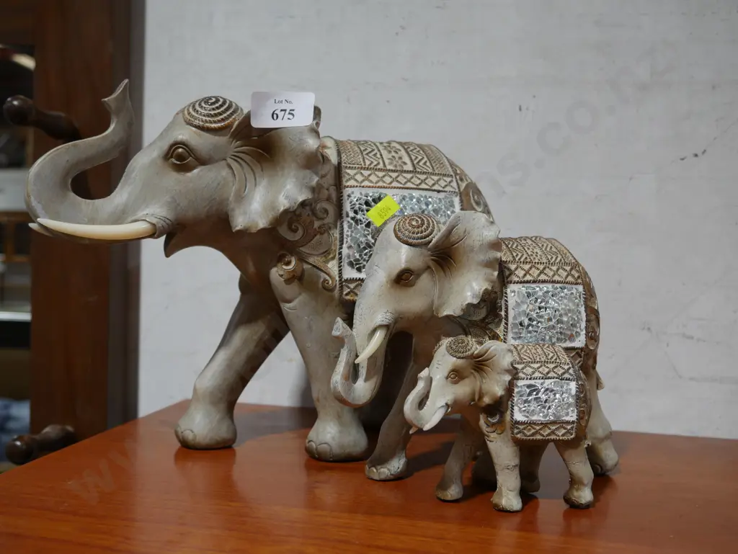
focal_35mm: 34
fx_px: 725
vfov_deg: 41.8
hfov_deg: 53.9
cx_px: 369
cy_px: 277
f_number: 4
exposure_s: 1/60
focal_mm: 17
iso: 320
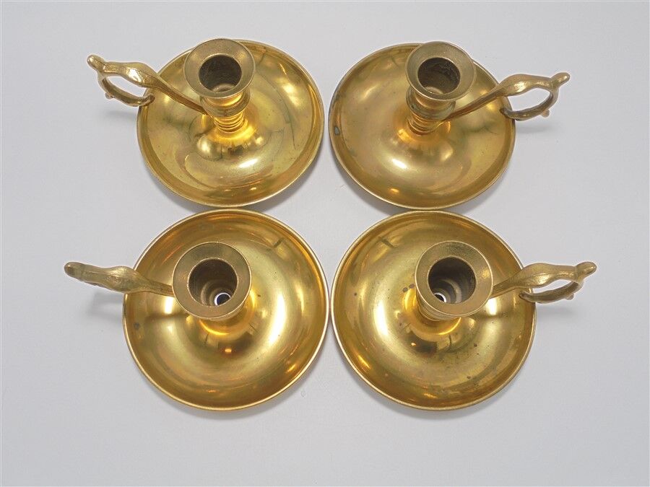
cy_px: 244
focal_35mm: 34
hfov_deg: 54.0
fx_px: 638
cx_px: 325
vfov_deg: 41.8
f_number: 4
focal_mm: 6.1
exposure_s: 1/60
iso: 100
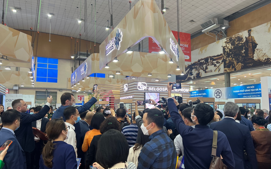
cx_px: 136
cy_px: 86
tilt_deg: +5.3
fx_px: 207
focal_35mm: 28
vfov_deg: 44.5
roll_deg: +0.0
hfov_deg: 66.5
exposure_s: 1/100
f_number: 1.5
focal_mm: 5.7
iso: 100
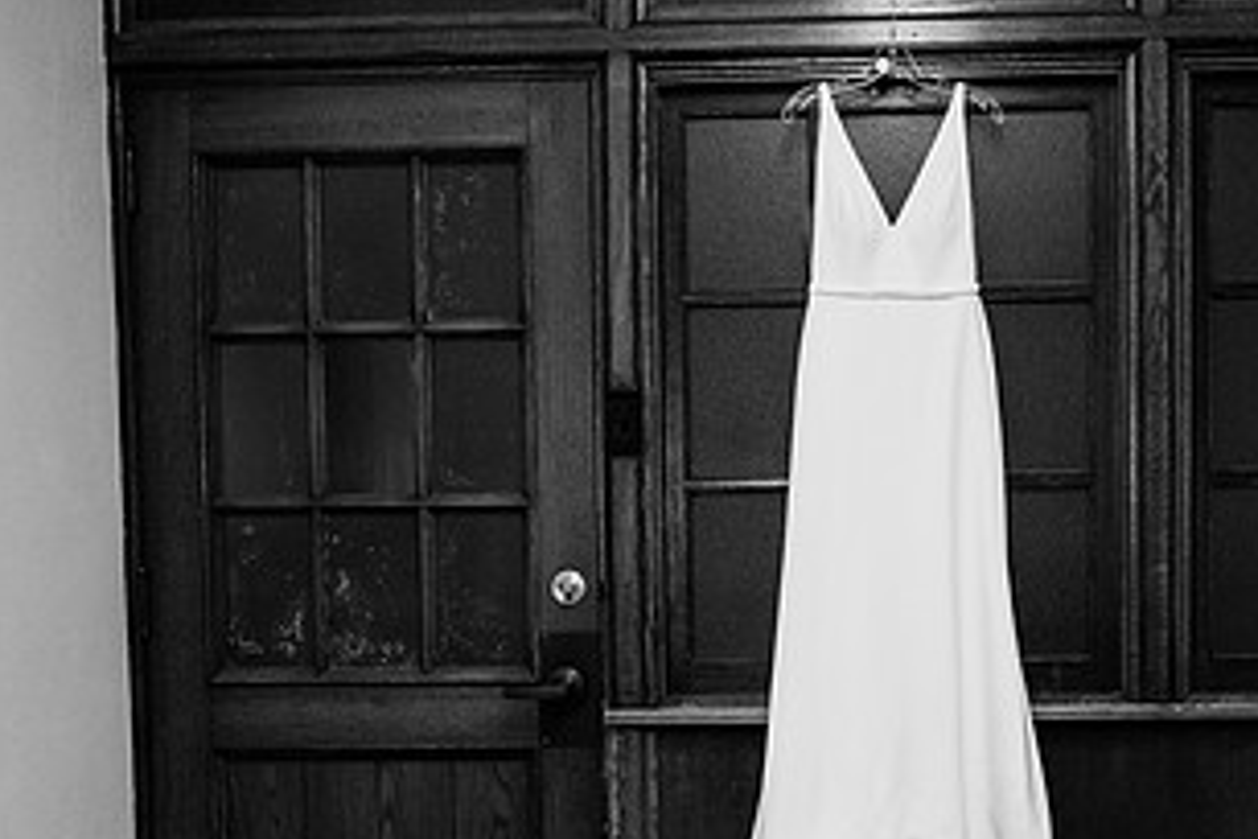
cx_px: 810
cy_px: 654
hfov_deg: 36.6
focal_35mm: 54
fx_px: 1887
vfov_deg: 24.7
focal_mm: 28.5
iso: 1600
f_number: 4
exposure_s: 1/250
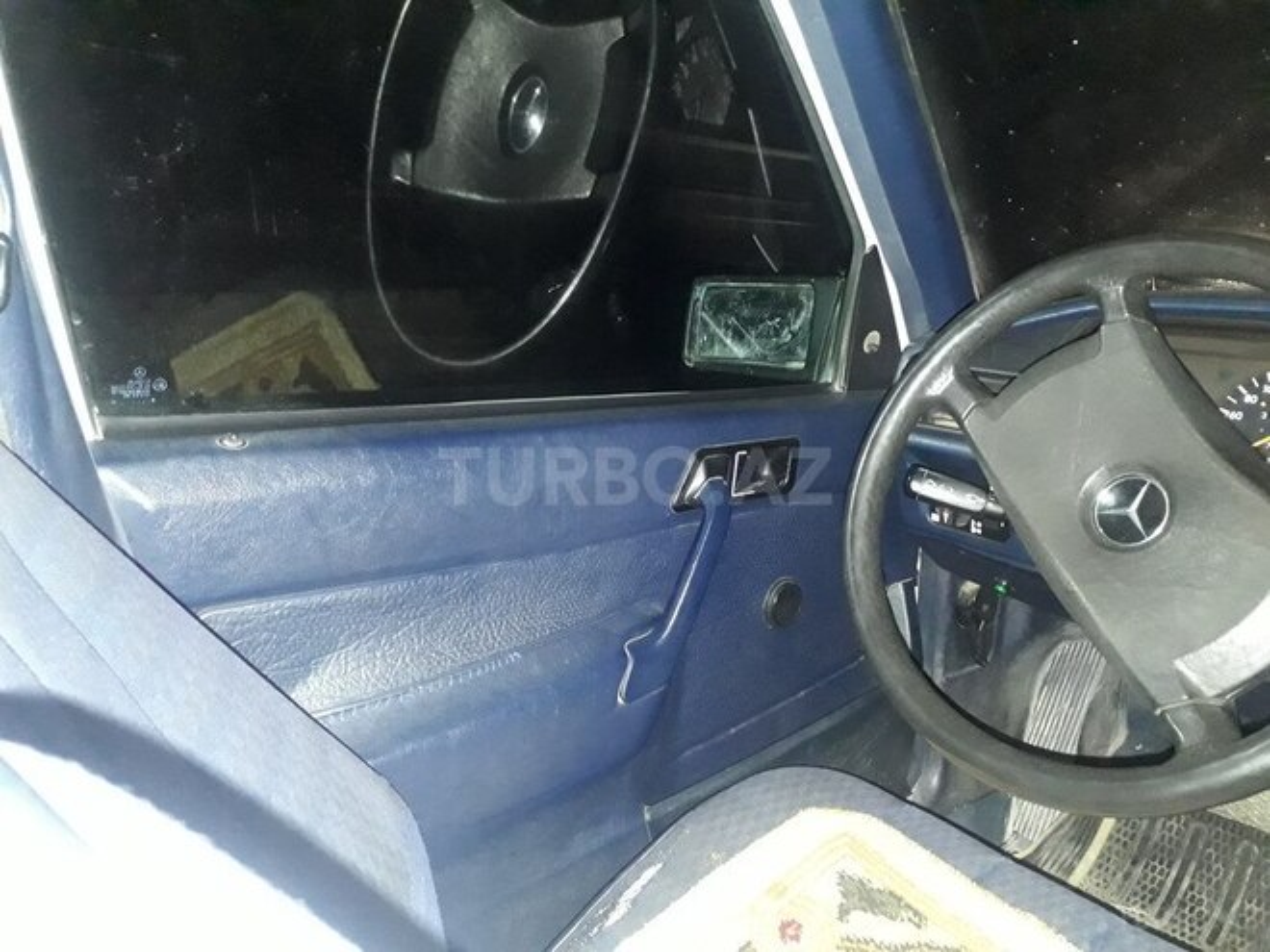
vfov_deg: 51.4
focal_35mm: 27
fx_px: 991
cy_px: 476
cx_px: 635
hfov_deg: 65.3
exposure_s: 1/17
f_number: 1.9
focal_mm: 3.6
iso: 640
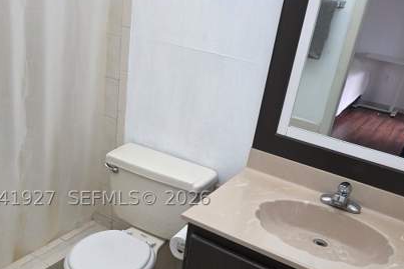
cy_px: 198
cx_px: 186
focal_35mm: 38
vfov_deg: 34.4
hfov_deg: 50.6
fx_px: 427
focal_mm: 6.3
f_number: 1.7
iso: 125
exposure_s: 1/120
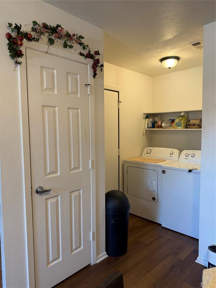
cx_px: 108
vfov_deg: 71.6
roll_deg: -1.1
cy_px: 144
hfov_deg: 56.8
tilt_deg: -3.0
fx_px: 200
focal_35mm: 24
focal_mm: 6.76
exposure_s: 1/60
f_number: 1.78
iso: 160
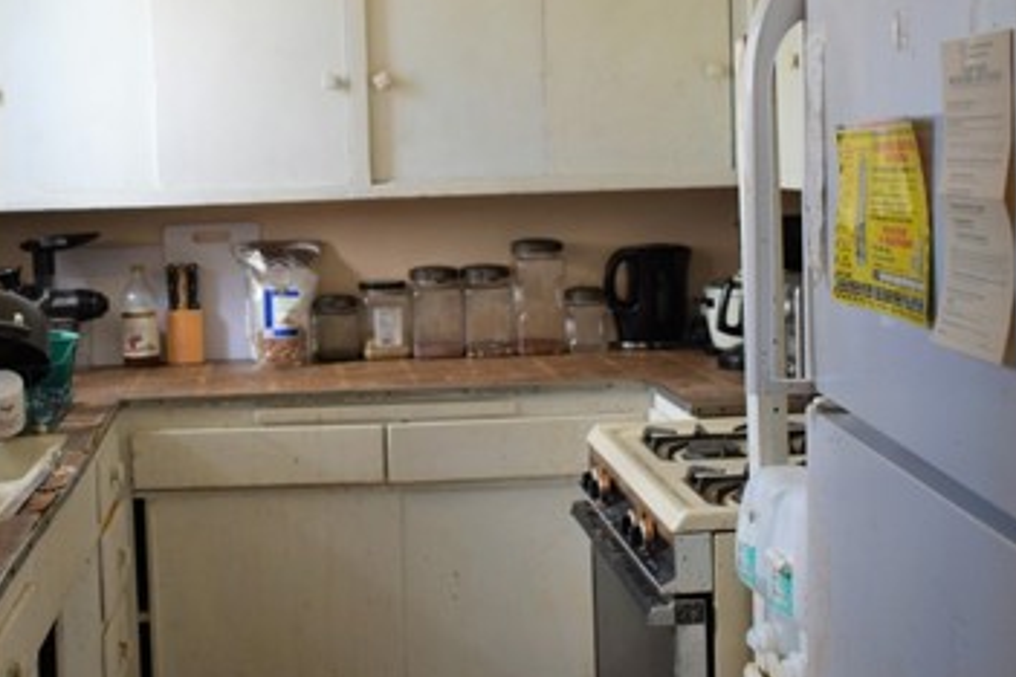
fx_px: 1775
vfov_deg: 21.5
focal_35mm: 63
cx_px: 321
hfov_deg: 31.6
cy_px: 239
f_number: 3.8
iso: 400
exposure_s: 1/60
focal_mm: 23
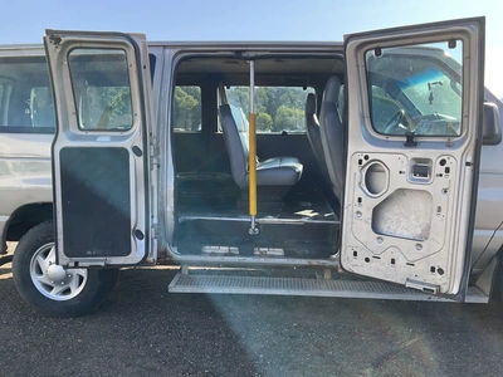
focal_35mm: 29
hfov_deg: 61.7
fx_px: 421
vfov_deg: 48.2
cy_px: 188
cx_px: 252
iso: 25
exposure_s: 1/432
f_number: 1.8
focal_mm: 3
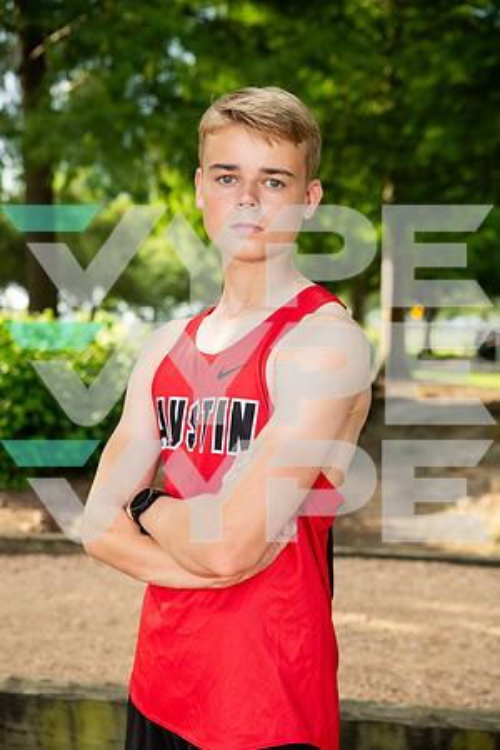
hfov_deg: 24.2
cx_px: 250
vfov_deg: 35.6
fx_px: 1167
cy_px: 375
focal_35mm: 56
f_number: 4.5
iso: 400
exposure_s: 1/500
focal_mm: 56
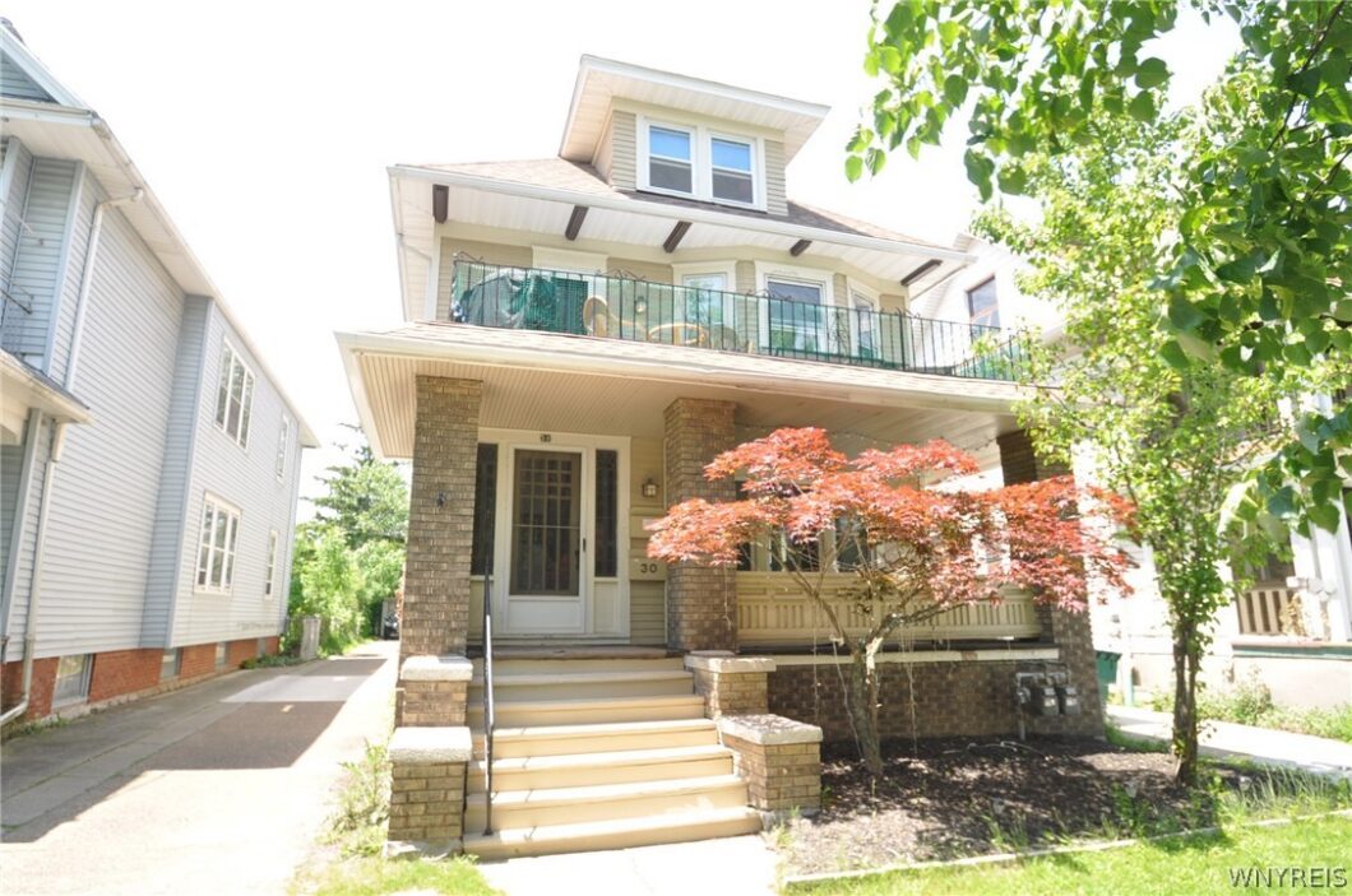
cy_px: 448
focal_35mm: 20
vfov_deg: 63.0
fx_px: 731
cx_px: 676
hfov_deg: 85.5
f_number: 8
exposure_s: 1/80
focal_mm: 13
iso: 200
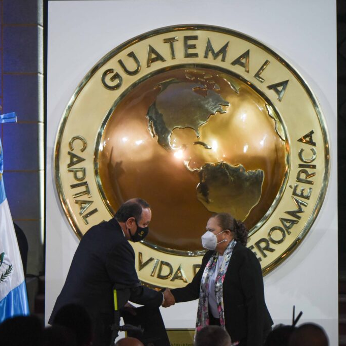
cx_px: 182
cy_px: 173
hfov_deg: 8.3
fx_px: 2386
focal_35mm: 211
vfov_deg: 8.3
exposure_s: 1/640
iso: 2500
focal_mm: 165
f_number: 5
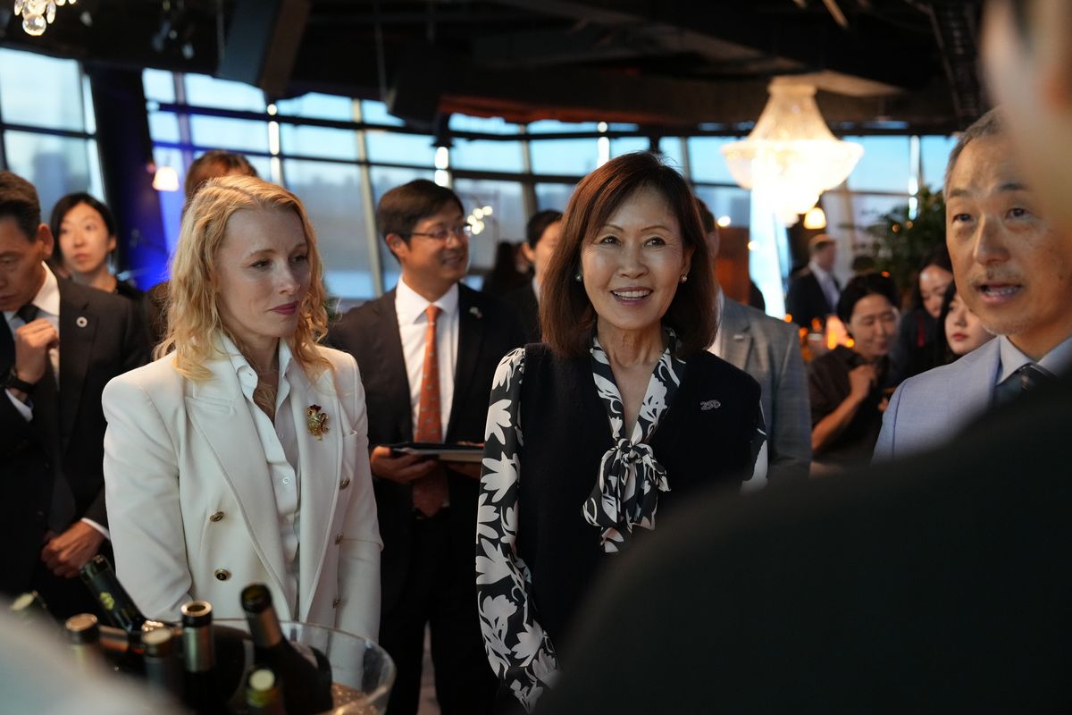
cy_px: 358
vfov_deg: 31.2
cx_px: 536
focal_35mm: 43
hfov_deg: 45.4
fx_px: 1280
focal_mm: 43
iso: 5000
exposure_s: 1/200
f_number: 3.2
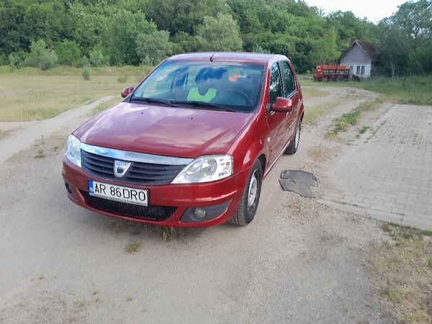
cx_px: 216
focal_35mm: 26
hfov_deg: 67.3
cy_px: 162
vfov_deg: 53.1
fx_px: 324
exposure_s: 1/120
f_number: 1.8
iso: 40
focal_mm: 3.98
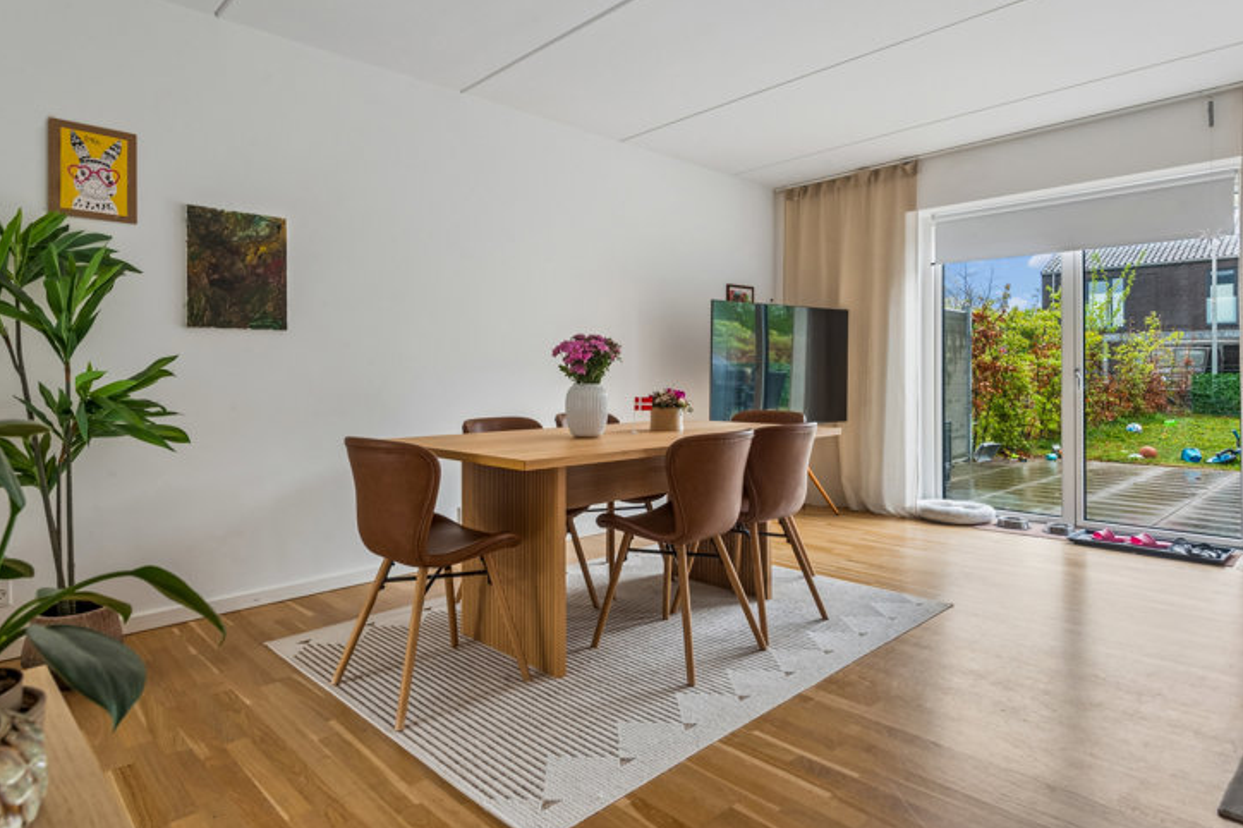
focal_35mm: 21
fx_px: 725
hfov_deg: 81.1
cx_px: 584
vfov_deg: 59.4
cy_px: 384
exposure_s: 1/8
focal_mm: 19
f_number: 10
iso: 320
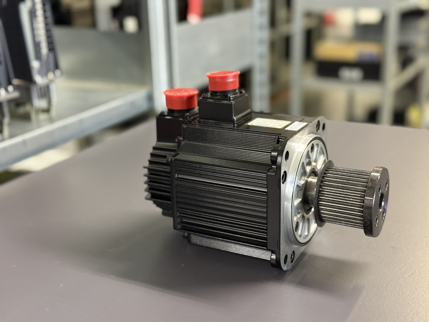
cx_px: 214
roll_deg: +1.0
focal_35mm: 48
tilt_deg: -19.0
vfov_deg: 30.3
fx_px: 595
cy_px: 161
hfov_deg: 39.7
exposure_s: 1/33
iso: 400
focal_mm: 6.76
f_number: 1.78
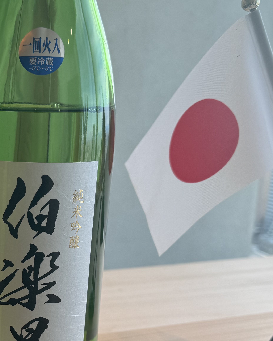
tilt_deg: -15.4
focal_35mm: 58
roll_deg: -1.1
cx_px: -24
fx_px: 586
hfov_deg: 24.6
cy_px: 248
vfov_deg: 32.0
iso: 80
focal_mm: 6.76
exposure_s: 1/416
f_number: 1.78
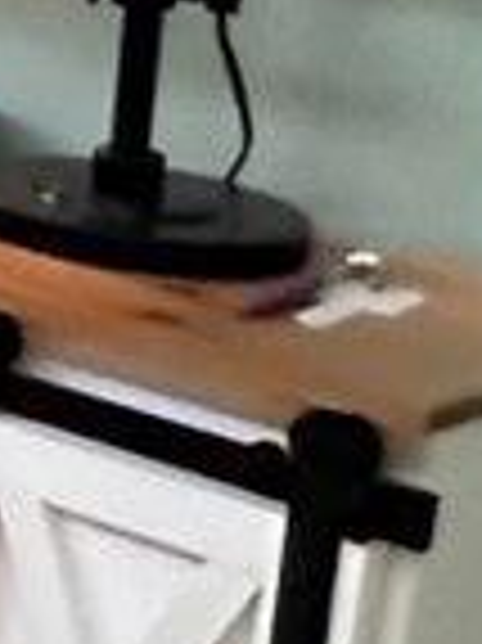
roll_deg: -0.4
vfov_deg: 14.2
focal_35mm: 134
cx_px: -1800
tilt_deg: -9.4
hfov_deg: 6.6
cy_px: -158
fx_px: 2492
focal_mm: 2.22
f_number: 2.2
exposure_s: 1/60
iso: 1000
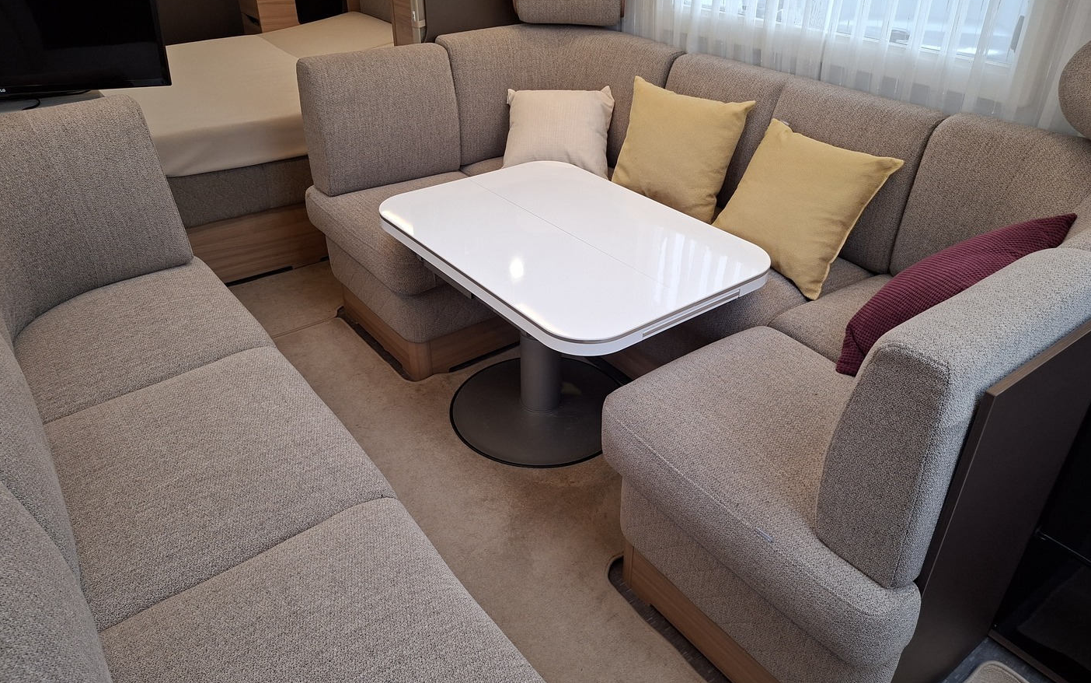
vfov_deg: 49.3
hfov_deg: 72.5
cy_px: 321
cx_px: 546
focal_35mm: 25
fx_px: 743
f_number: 1.8
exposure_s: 1/100
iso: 160
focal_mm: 5.54
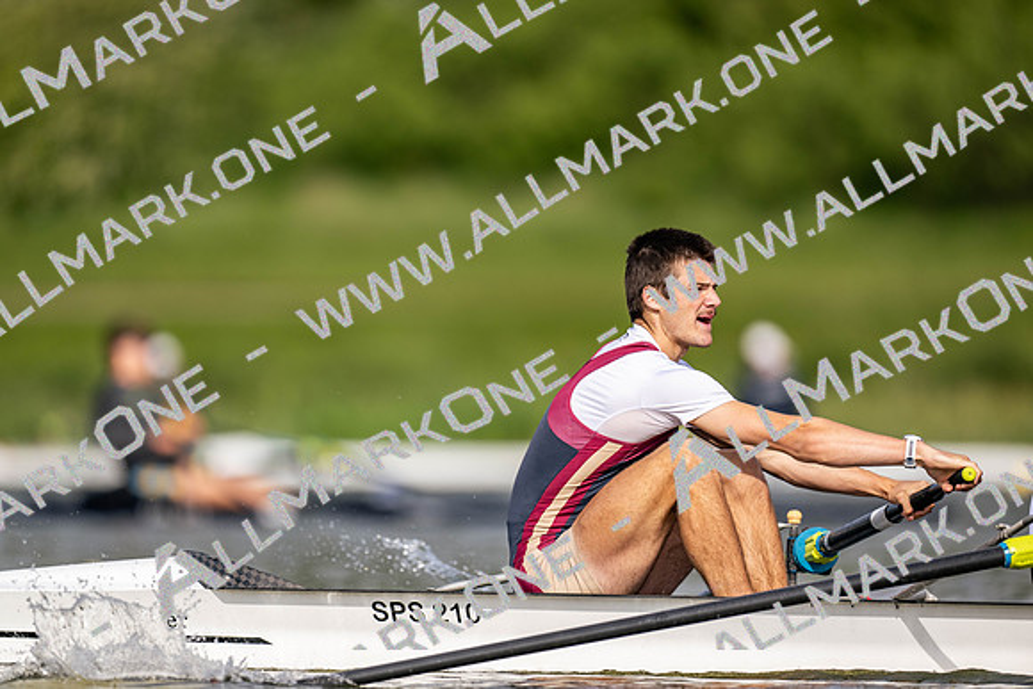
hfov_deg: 3.4
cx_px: 516
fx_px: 17220
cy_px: 344
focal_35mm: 600
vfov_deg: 2.3
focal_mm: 600
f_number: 4
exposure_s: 1/2500
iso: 250
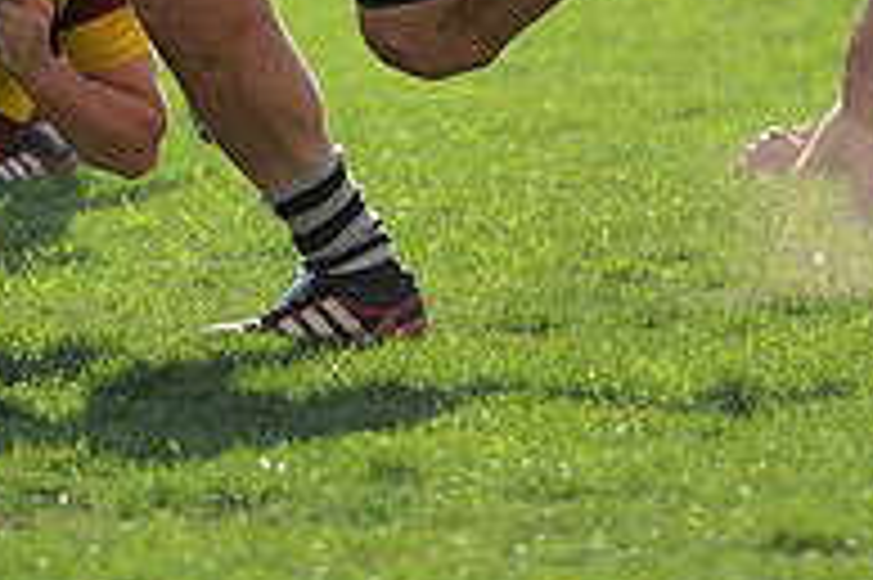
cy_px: -245
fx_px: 14125
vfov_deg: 2.4
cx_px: -274
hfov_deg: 3.5
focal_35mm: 583
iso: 320
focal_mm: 195
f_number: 2.8
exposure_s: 1/1250
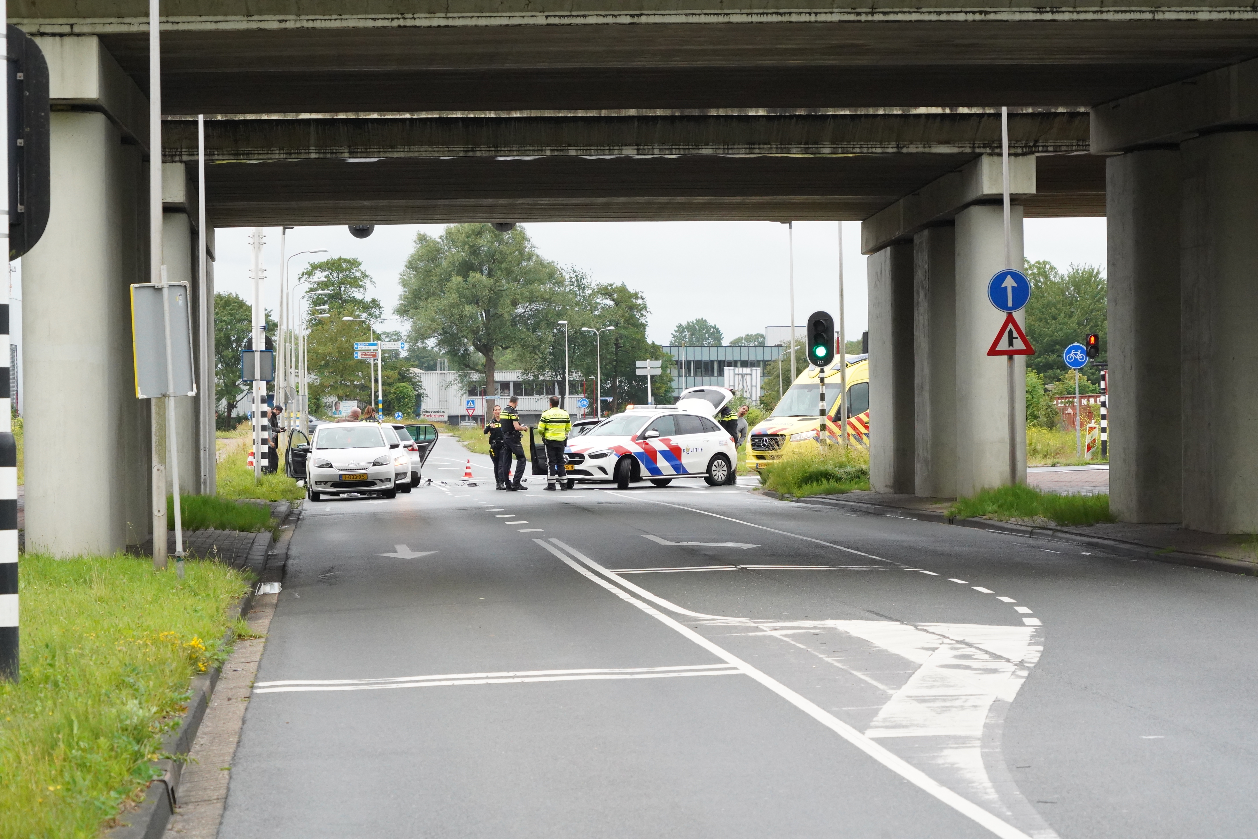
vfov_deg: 11.4
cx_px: 629
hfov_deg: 17.1
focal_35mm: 120
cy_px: 420
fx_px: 4193
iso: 6400
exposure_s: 1/1000
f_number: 10
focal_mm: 120
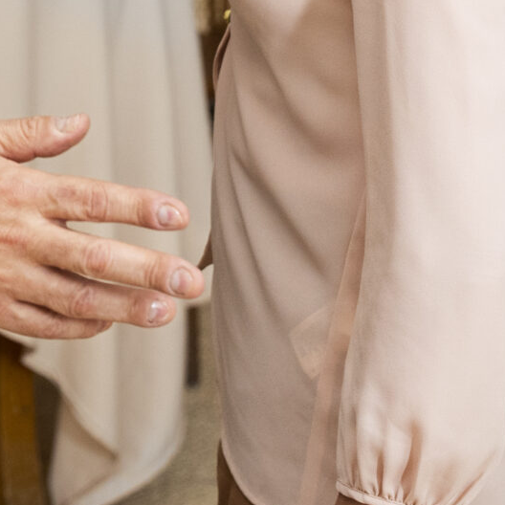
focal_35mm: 209
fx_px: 3448
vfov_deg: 8.2
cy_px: -248
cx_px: -294
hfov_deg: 8.2
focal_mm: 50.7
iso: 1000
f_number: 4.5
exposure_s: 1/160
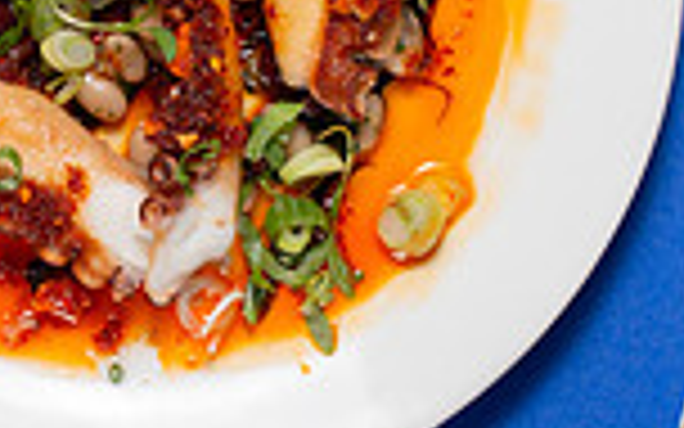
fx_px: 4213
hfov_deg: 9.3
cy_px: 108
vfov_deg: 5.8
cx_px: 108
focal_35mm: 226
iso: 200
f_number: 10
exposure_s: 1/200
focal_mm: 50
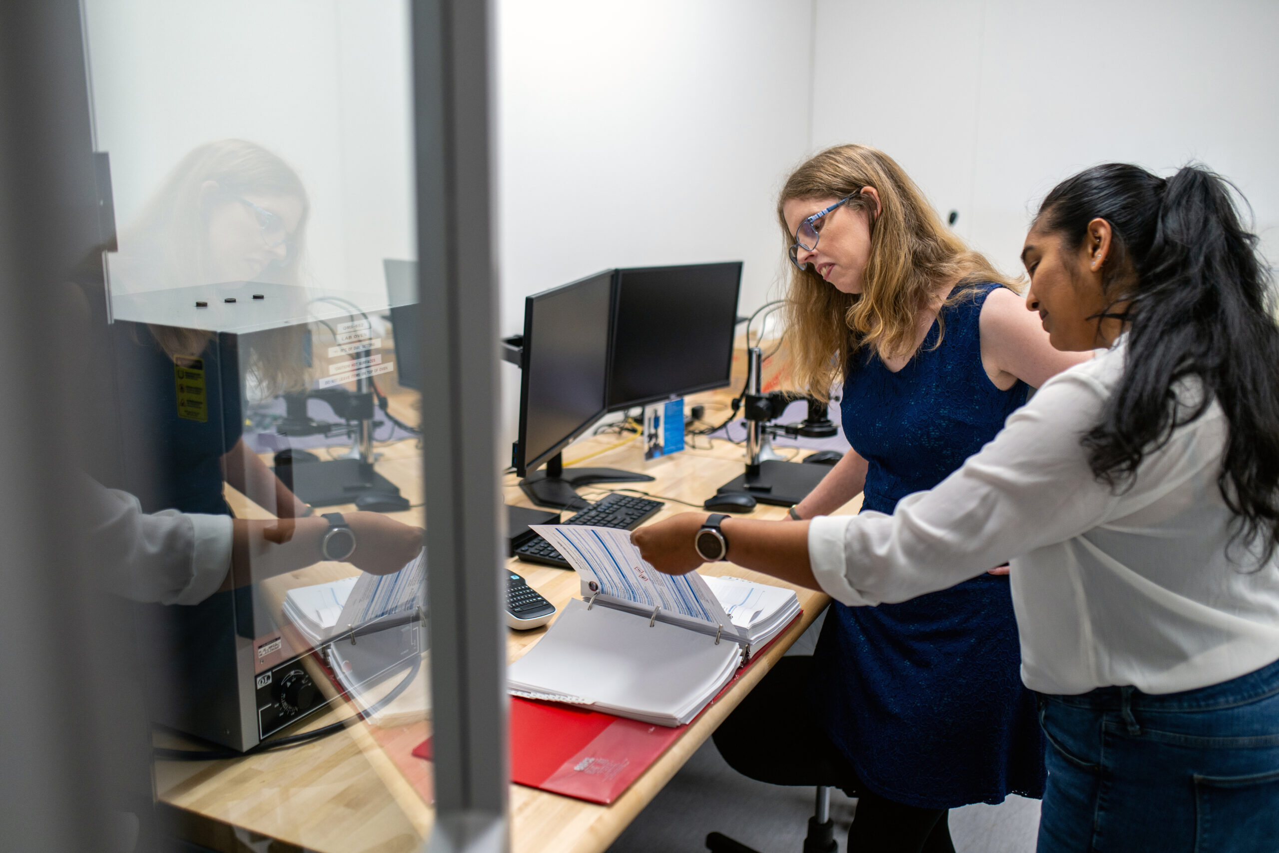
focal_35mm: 35
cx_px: 640
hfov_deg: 54.4
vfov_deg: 37.9
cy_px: 426
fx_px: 1243
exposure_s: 1/320
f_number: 2
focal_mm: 35
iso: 320
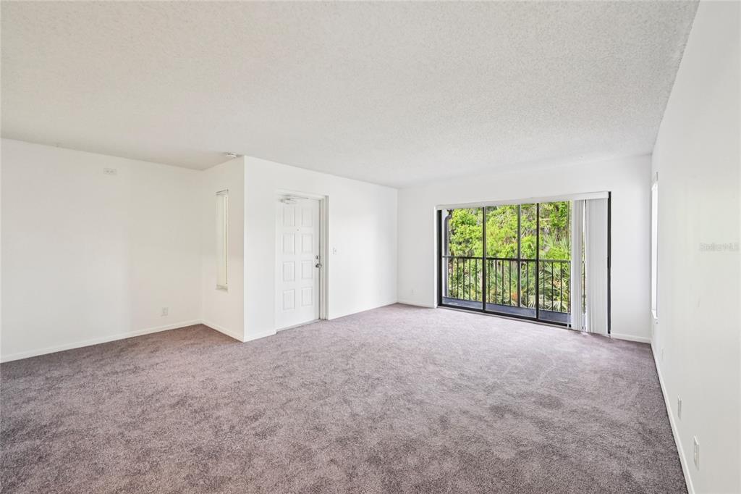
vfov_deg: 81.2
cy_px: 247
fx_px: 288
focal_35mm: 14
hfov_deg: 104.3
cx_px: 370
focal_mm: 14
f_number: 8
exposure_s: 1/80
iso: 2500
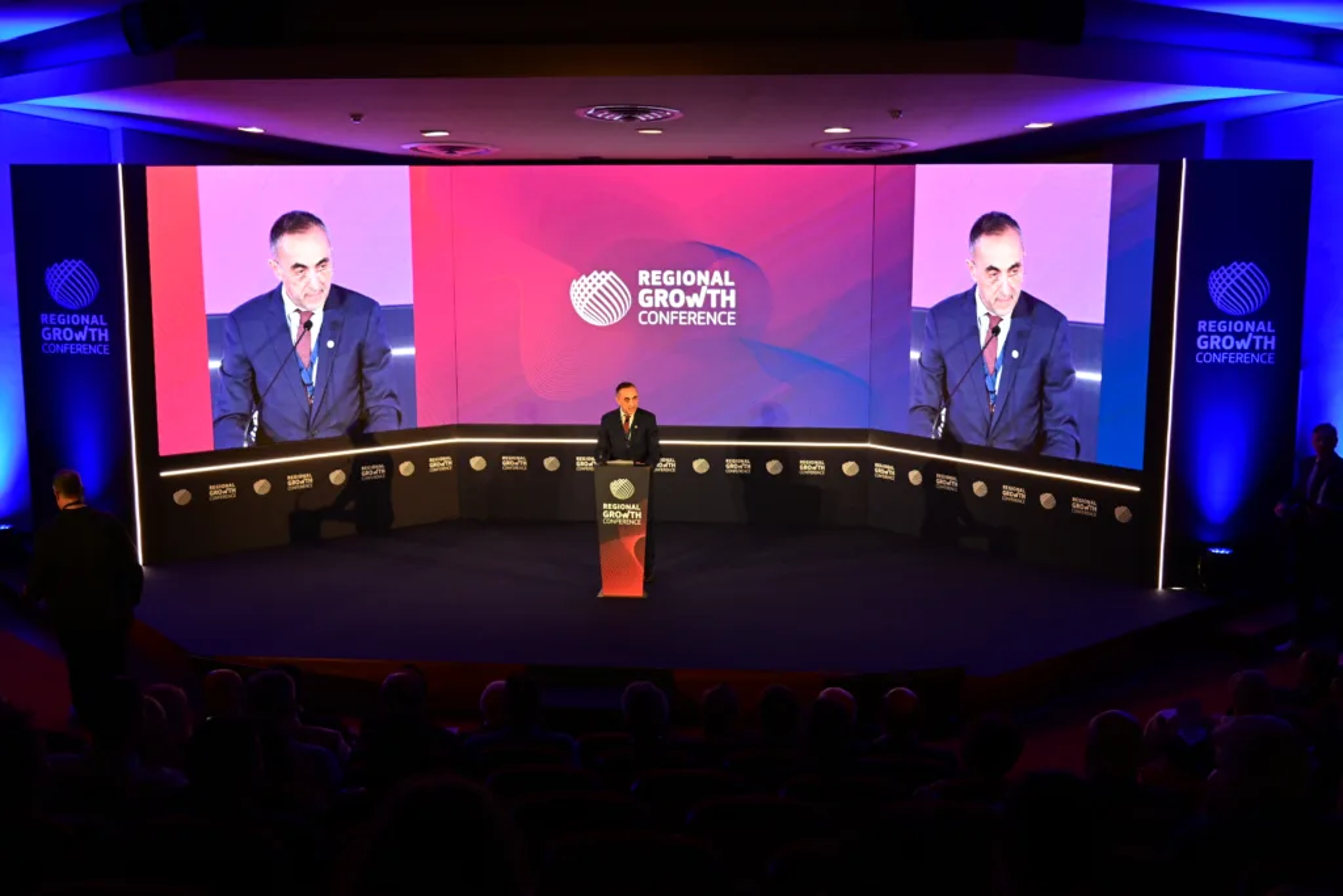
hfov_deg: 50.7
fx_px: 1418
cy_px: 448
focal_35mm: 38
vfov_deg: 35.1
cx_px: 672
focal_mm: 38
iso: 2500
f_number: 4
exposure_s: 1/160
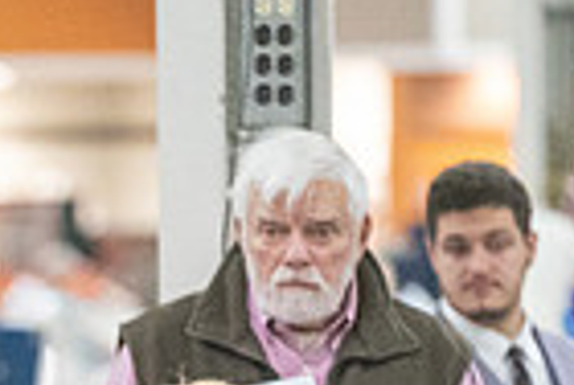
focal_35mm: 752
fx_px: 12016
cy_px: 772
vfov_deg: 1.8
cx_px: -275
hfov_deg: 2.7
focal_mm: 182
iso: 12800
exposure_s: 1/400
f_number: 3.2
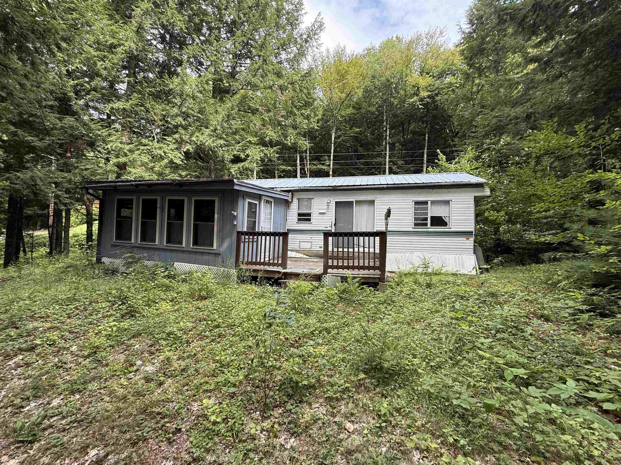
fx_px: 251
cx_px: 310
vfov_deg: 85.7
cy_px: 232
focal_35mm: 14
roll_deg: -1.0
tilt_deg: +0.3
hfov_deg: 102.1
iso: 50
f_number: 2.2
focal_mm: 2.22
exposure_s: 1/192
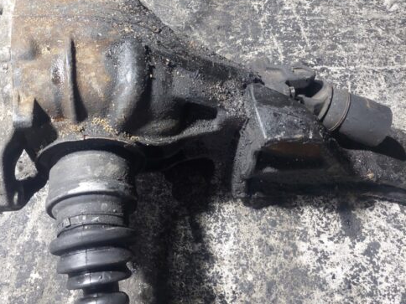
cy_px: 136
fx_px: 364
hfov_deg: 57.7
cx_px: 155
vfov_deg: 45.4
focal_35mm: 31
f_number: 1.8
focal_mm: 5.23
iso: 400
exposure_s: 1/50
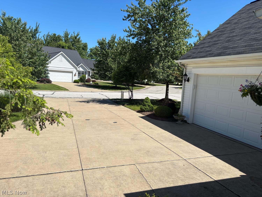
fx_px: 197
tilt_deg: -6.4
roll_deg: -4.3
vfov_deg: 53.1
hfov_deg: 67.3
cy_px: 98
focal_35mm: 26
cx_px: 131
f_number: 1.6
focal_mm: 5.96
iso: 50
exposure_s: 1/3106
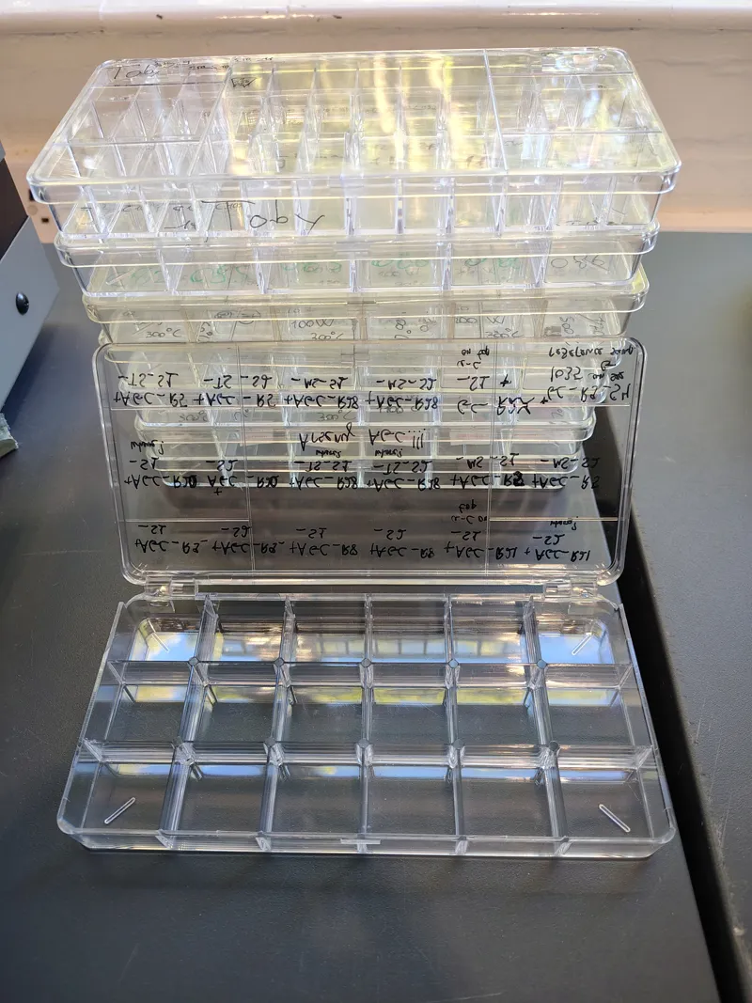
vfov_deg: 71.6
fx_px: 695
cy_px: 502
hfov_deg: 56.8
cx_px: 376
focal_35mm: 24
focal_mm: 5.56
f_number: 1.8
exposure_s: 1/100
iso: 361
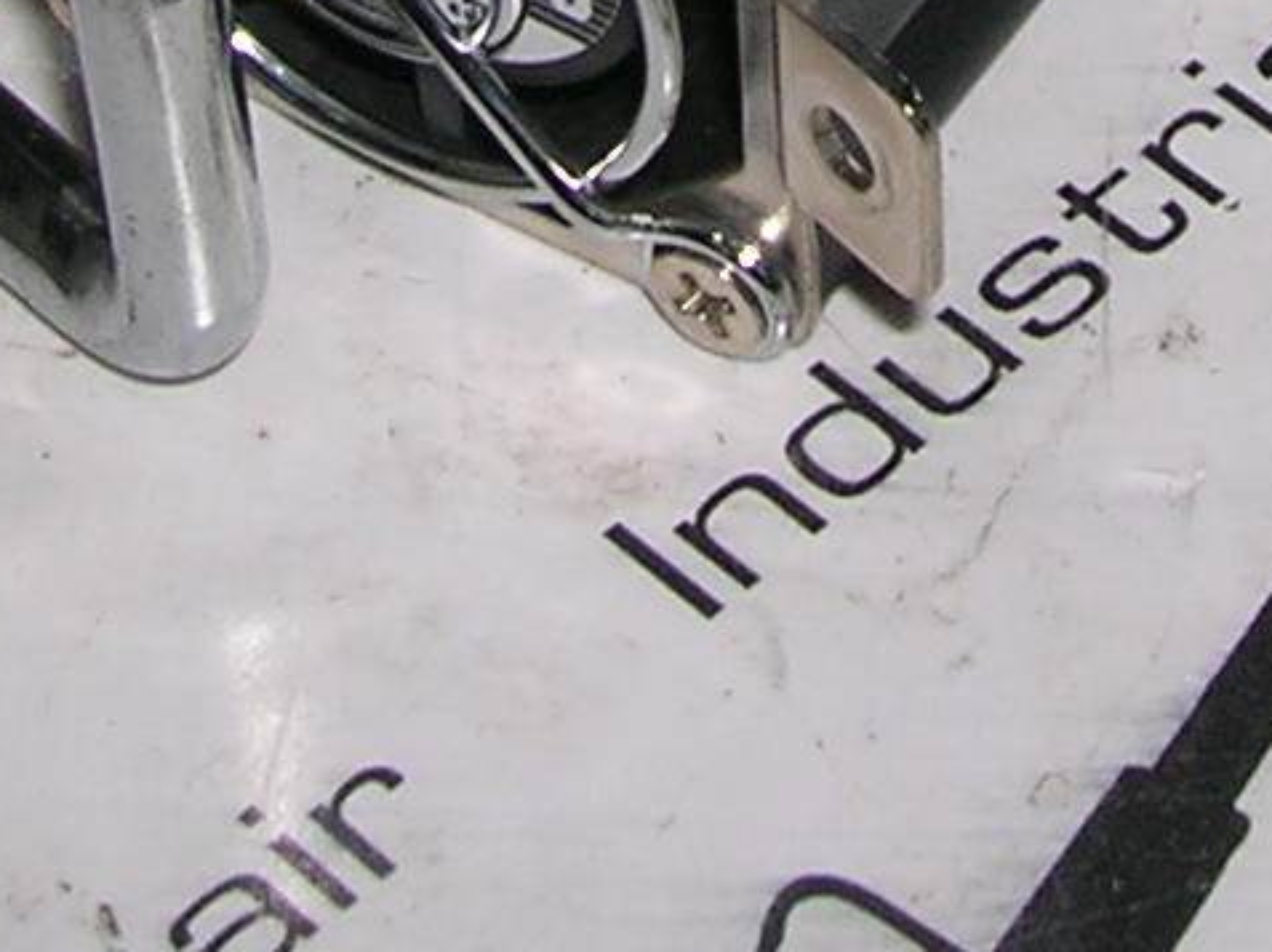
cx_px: 928
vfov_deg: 8.5
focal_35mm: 163
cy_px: -1117
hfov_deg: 12.1
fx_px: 5985
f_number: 4.9
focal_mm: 5.7
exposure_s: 1/60.1
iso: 50
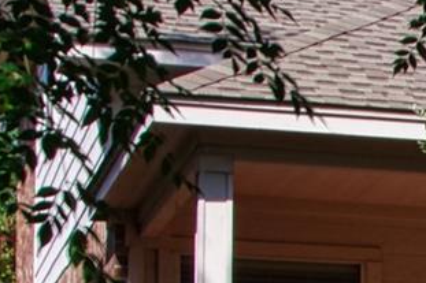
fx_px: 2413
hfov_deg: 8.9
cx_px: 1118
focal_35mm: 204
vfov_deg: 6.5
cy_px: 605
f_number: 11
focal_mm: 20.6
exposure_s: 1/500
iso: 800
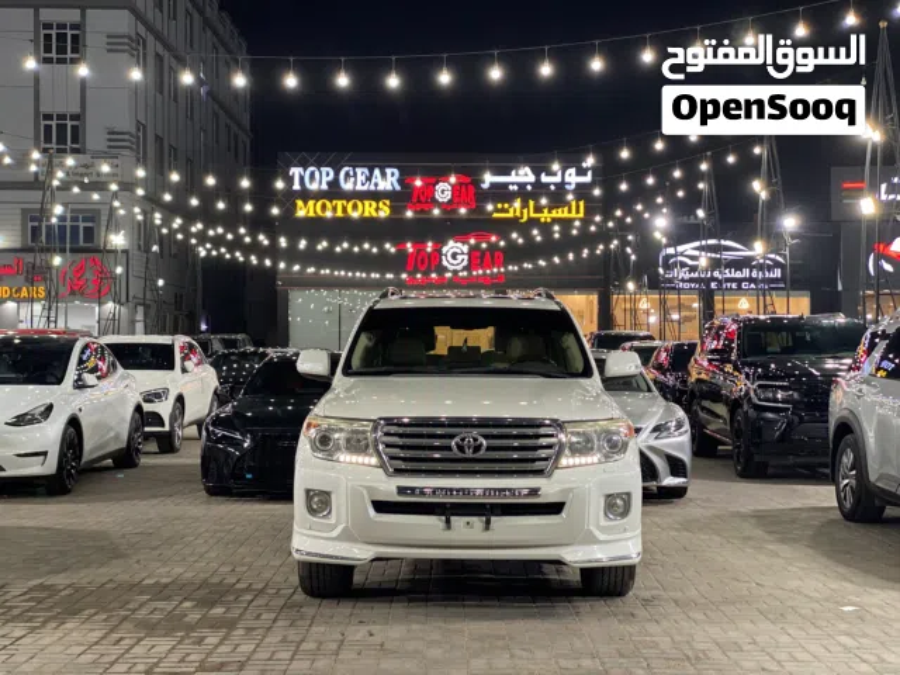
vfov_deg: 28.0
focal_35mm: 52
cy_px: 338
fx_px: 1352
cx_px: 450
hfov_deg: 36.8
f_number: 2
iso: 160
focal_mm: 6
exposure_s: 1/100
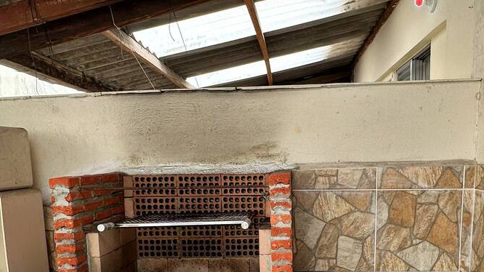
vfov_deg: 34.5
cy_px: 216
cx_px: 278
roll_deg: +0.7
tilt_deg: -7.1
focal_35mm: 33
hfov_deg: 59.2
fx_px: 423
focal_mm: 2.22
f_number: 2.2
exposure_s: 1/205
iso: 40
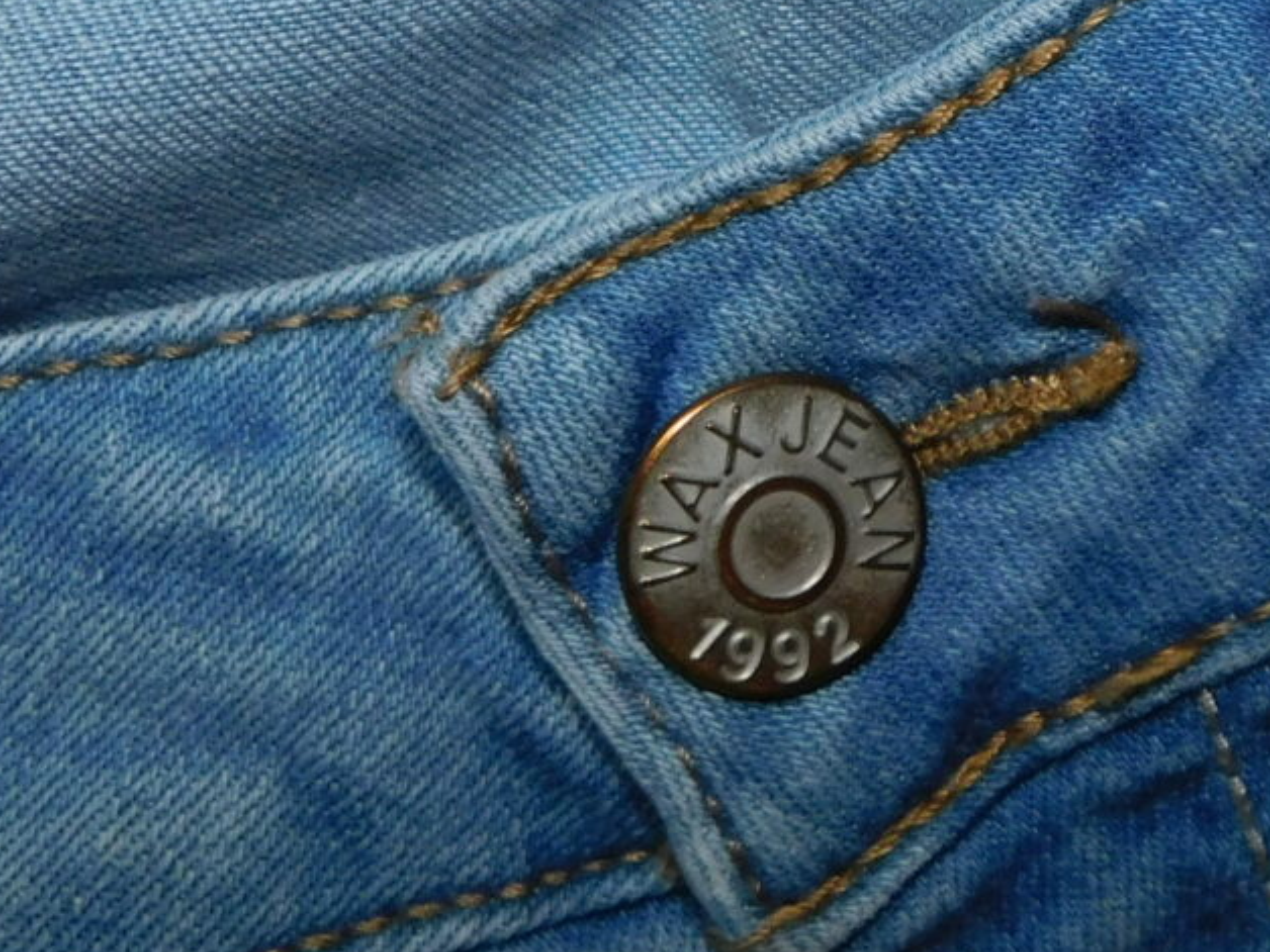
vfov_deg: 18.4
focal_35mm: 75
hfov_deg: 25.8
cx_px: 910
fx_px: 2752
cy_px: -267
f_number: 3
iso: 180
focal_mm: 4
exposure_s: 1/30
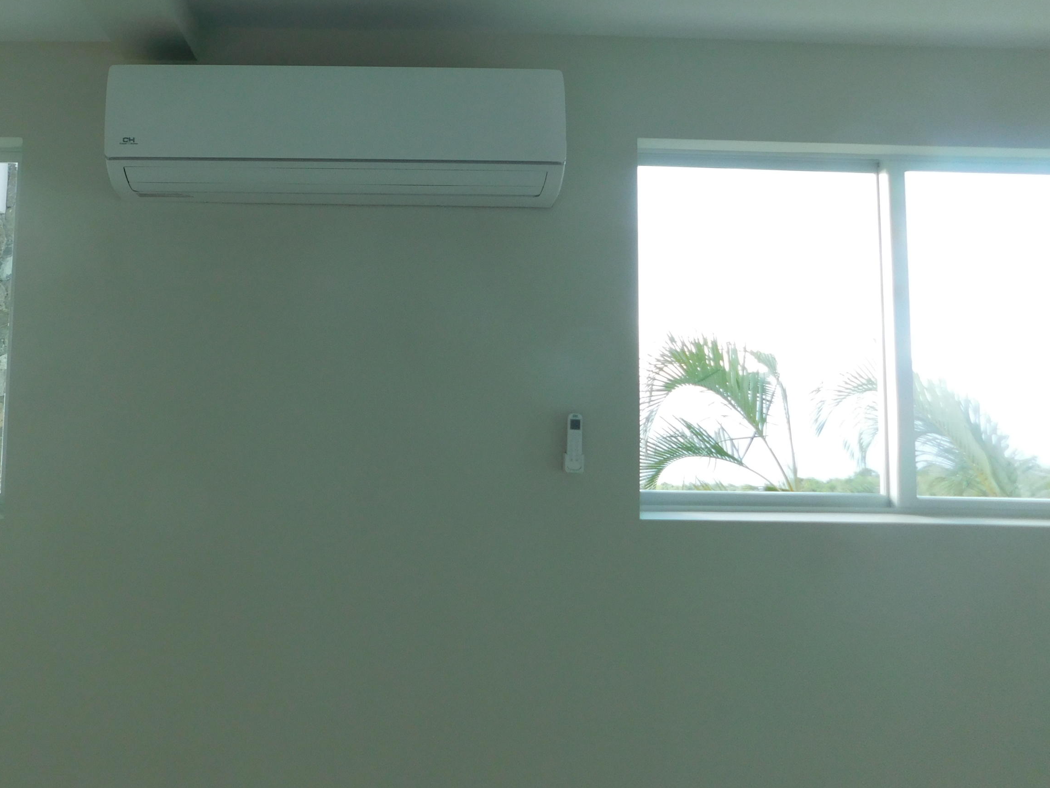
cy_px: 275
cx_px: 369
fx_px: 910
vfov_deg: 46.2
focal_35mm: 30
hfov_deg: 58.9
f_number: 3
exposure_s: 1/100
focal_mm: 4
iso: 125
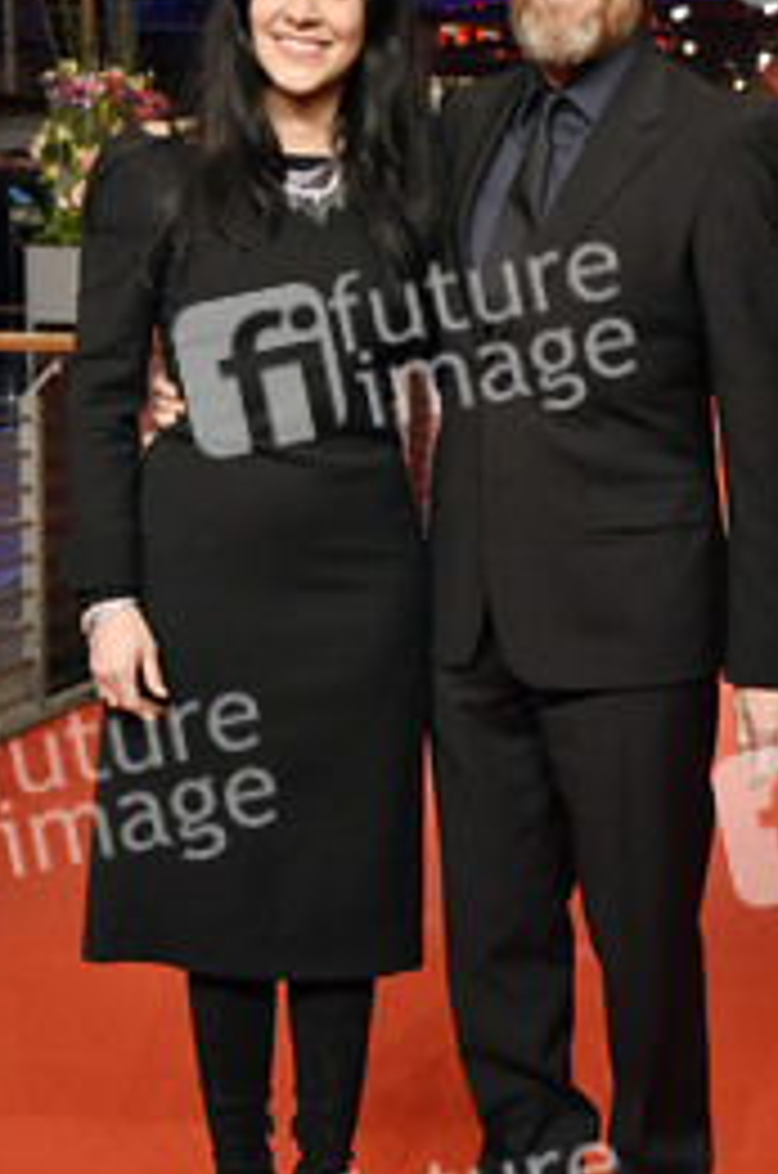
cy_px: 576
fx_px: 2246
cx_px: 535
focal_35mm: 69
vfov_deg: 29.3
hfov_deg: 19.6
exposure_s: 1/200
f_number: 5
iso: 2500
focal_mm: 45
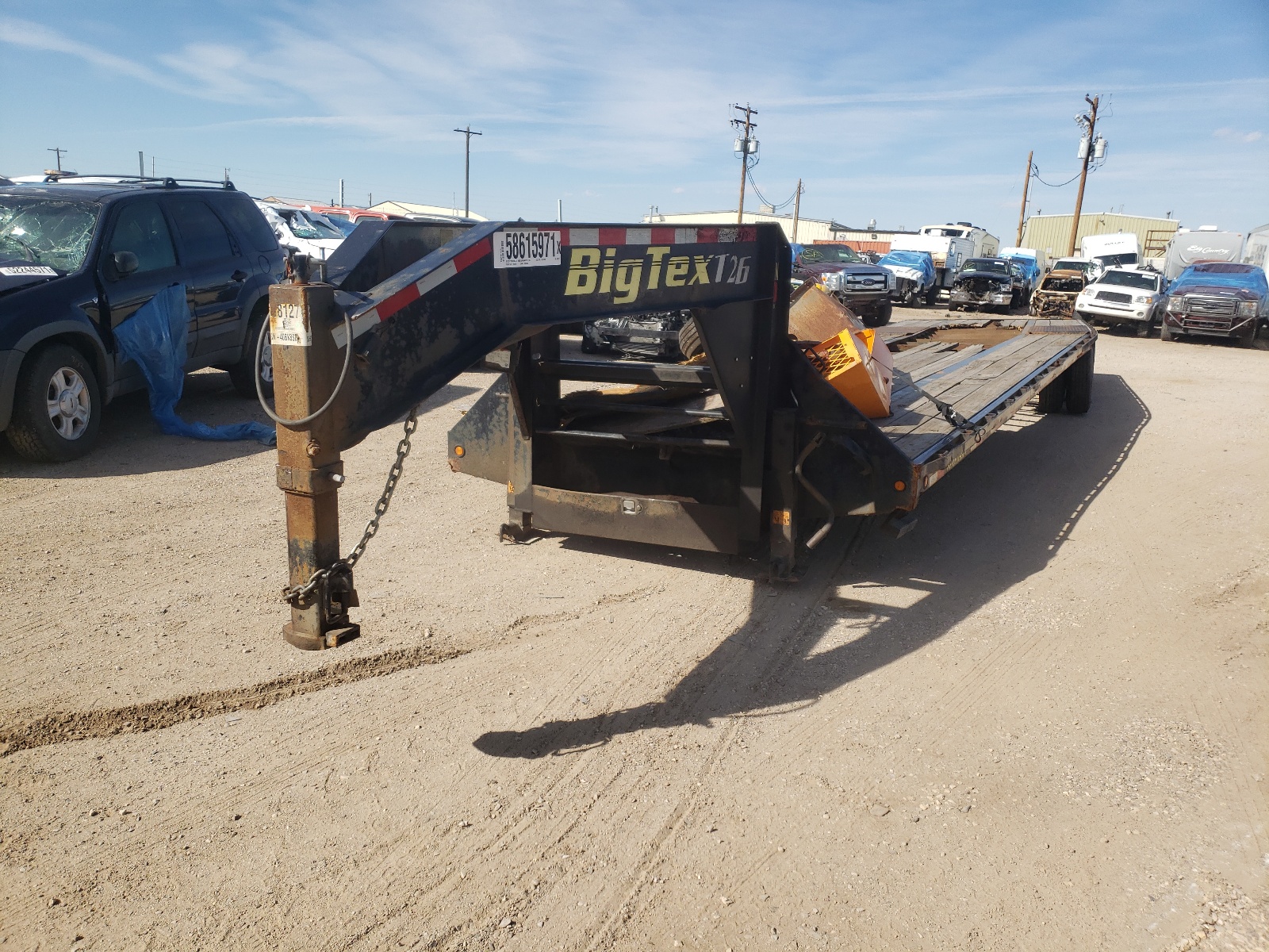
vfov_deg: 53.1
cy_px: 476
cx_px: 634
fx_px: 953
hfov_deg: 67.3
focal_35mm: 26
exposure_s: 1/3333
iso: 50
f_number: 1.5
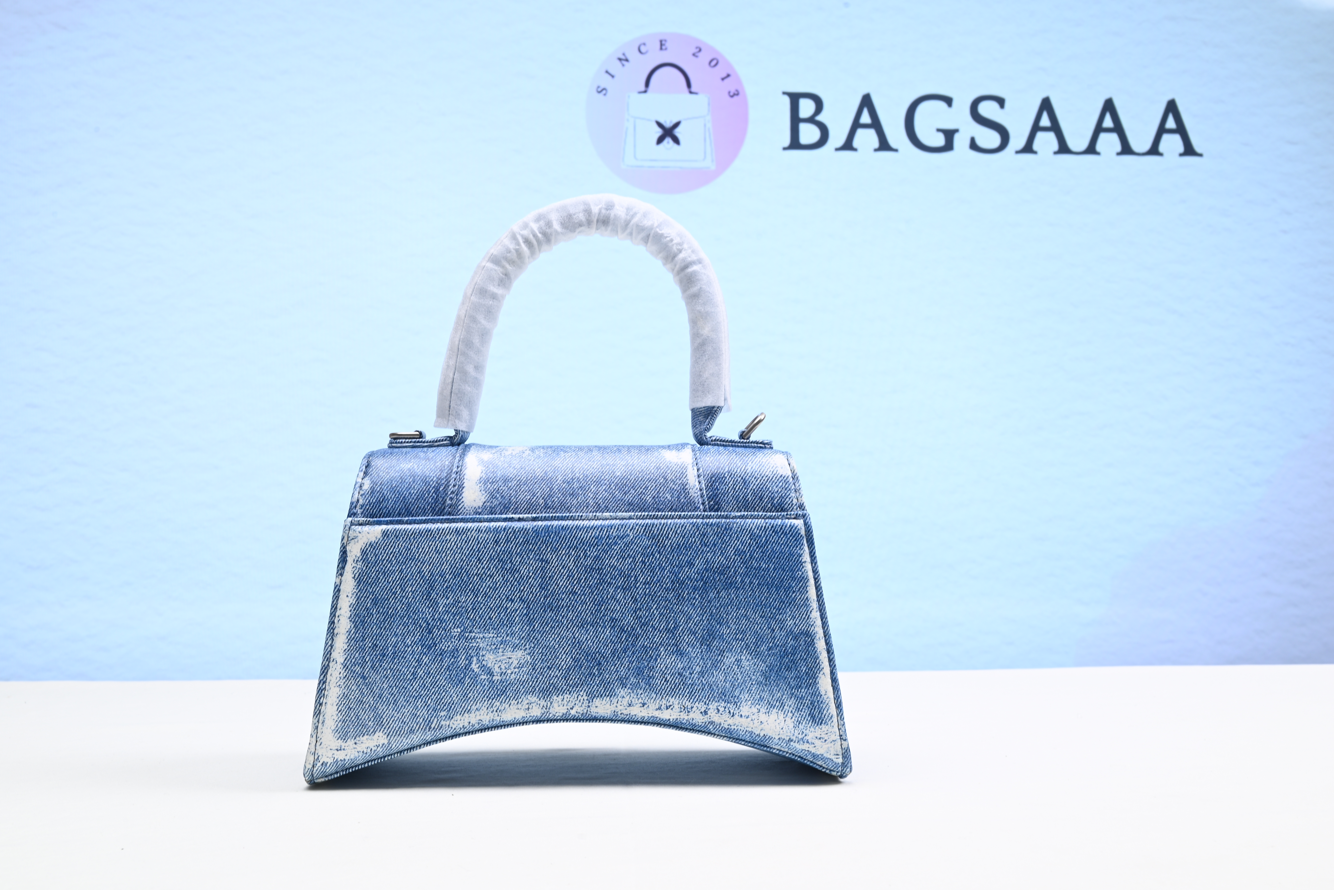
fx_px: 1520
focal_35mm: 41
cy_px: 445
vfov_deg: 32.7
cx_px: 667
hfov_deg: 47.4
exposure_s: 1/2
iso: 100
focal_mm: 41
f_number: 16
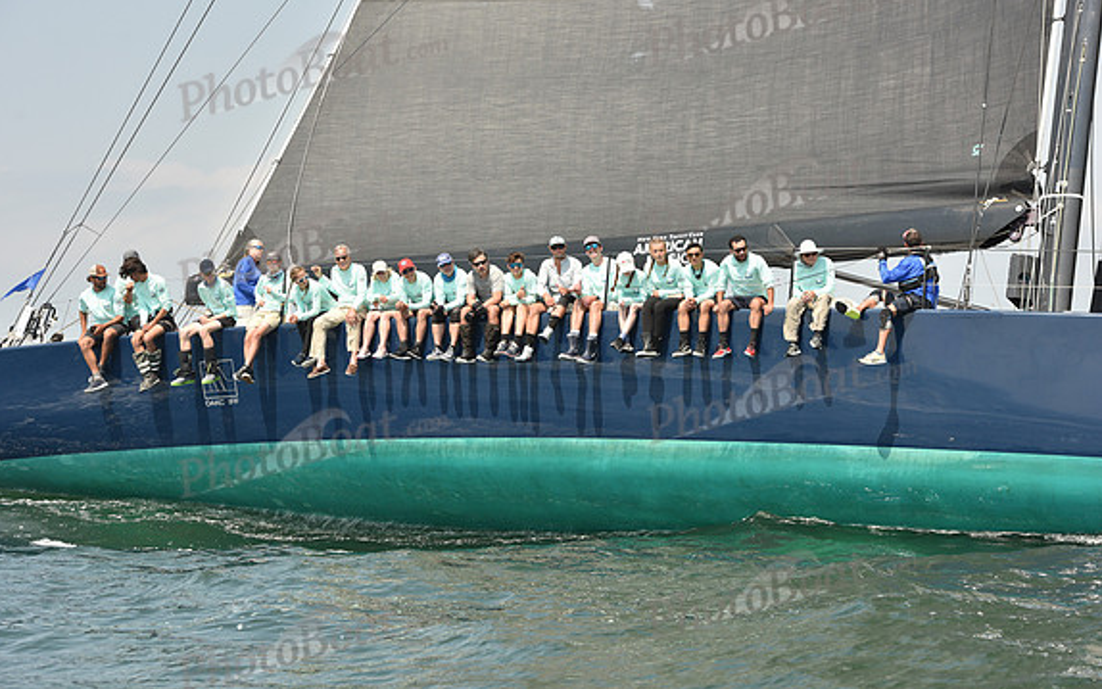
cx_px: 549
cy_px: 321
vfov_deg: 12.7
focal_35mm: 103
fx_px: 3094
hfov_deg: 20.2
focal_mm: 100
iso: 250
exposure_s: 1/800
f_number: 7.1
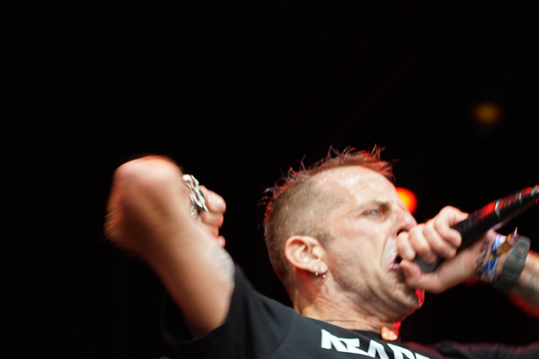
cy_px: 344
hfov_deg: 9.0
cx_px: 386
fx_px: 3413
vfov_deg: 6.0
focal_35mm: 228
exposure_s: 1/125
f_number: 4
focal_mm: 105
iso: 400
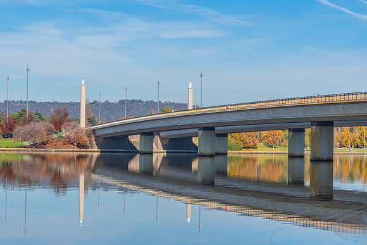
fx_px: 994
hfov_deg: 20.9
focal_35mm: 98
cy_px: 122
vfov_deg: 14.0
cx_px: 184
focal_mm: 65
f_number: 11
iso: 100
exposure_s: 1/250
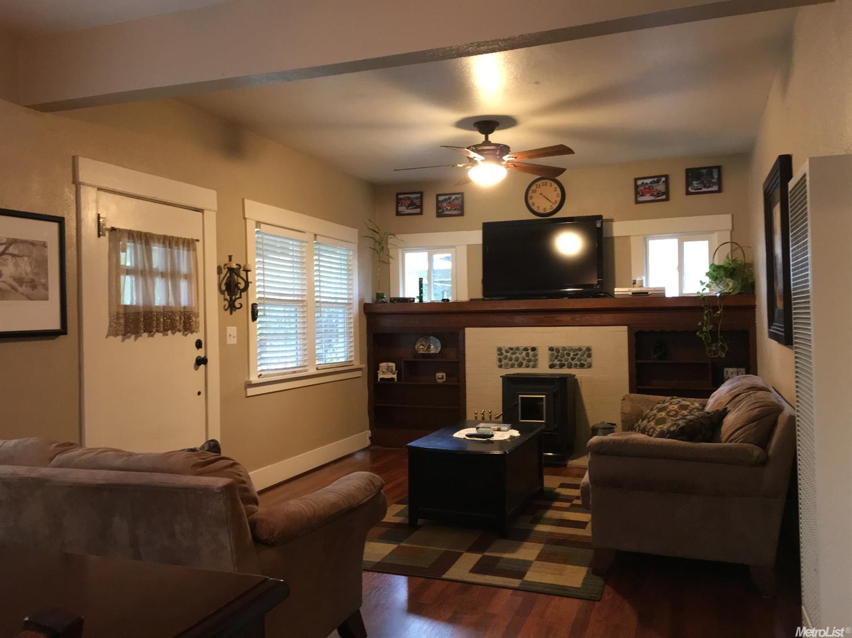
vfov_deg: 48.2
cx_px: 426
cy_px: 319
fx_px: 714
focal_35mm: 29
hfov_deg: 61.7
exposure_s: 1/15
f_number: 2.2
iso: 200
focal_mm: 4.15
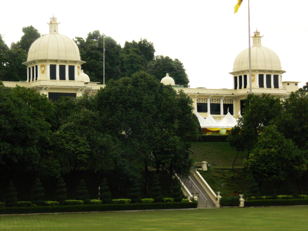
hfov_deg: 18.5
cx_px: 154
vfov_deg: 14.0
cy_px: 116
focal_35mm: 106
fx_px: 943
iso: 400
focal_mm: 22.4
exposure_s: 1/125
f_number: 11
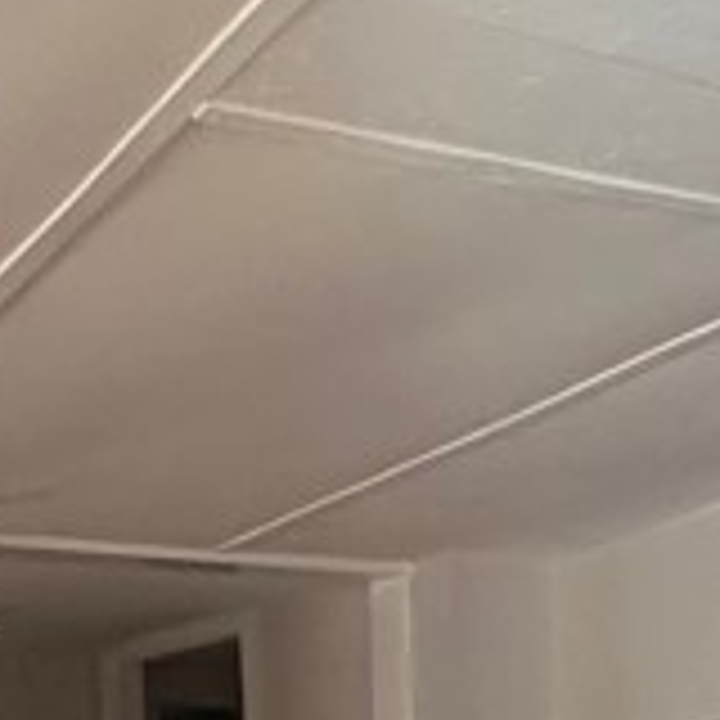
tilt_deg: -1.6
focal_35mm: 79
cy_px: 868
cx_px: 508
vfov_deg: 20.5
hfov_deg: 21.8
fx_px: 1859
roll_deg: +1.2
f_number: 2.2
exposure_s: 1/60
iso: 500
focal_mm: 2.22
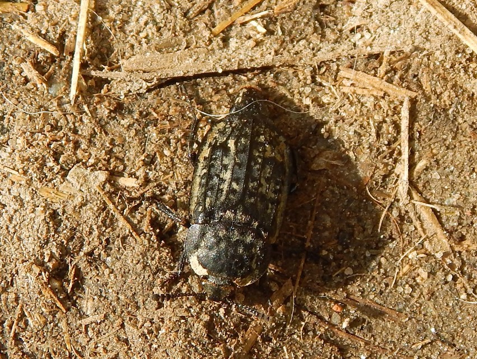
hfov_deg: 31.7
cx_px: 238
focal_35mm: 61
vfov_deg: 24.1
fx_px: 841
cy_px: 180
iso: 125
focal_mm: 10.9
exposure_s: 1/640
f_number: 4
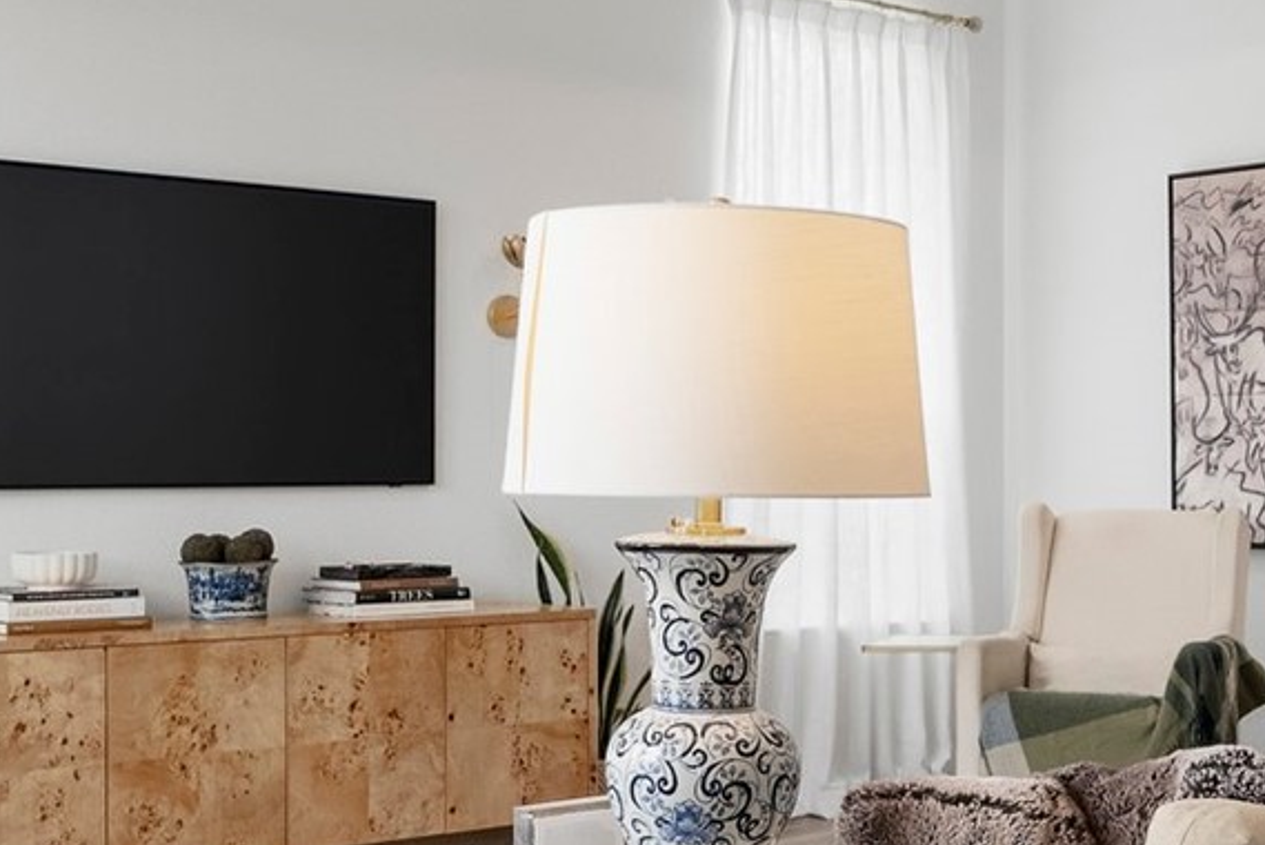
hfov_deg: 32.7
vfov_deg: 22.3
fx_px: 2144
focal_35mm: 61
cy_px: 451
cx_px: 801
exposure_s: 1/160
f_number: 8
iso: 2000
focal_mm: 16
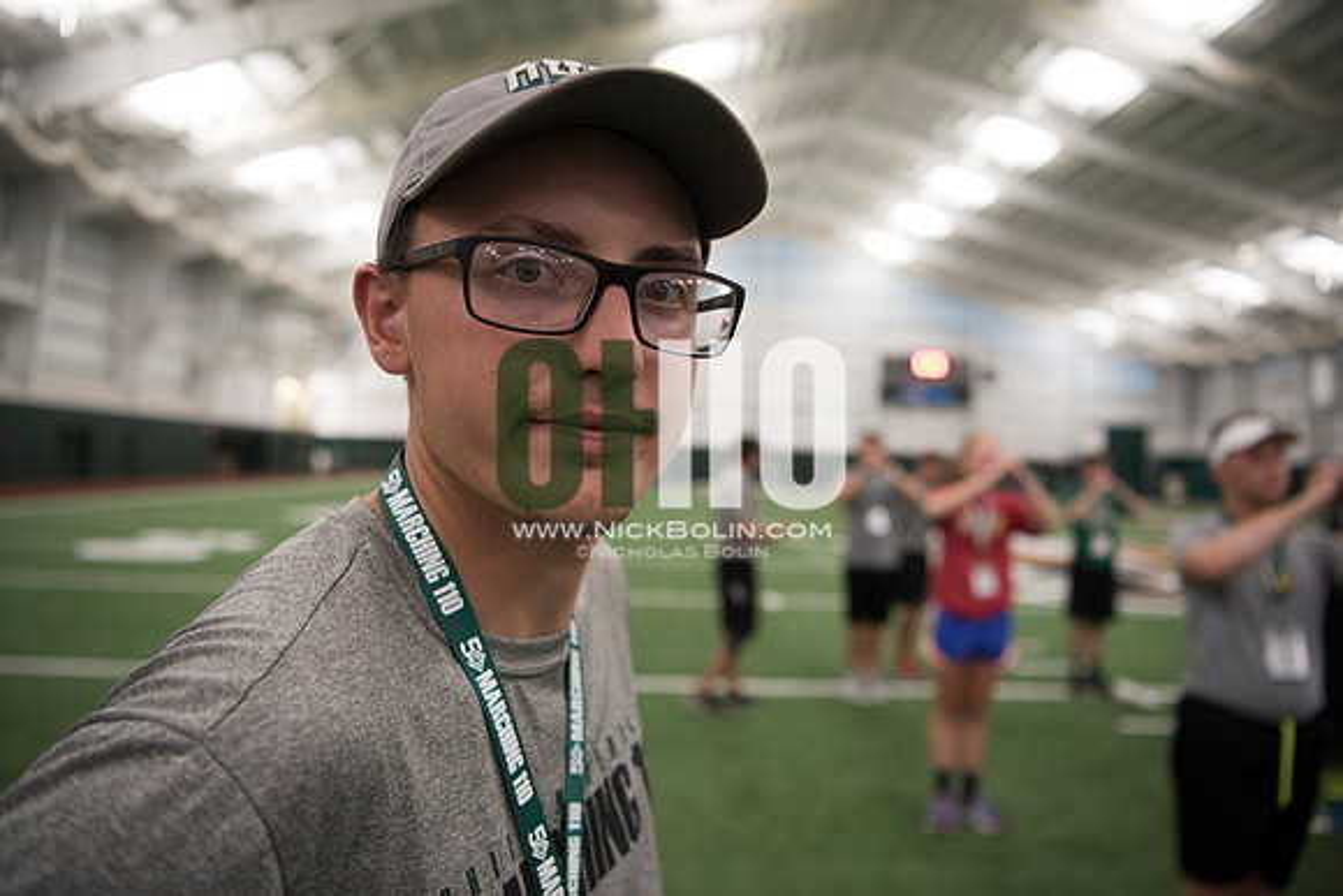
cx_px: 672
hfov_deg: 63.6
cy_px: 448
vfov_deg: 45.0
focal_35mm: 29
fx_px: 1082
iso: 2000
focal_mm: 29
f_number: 2.8
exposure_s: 1/200
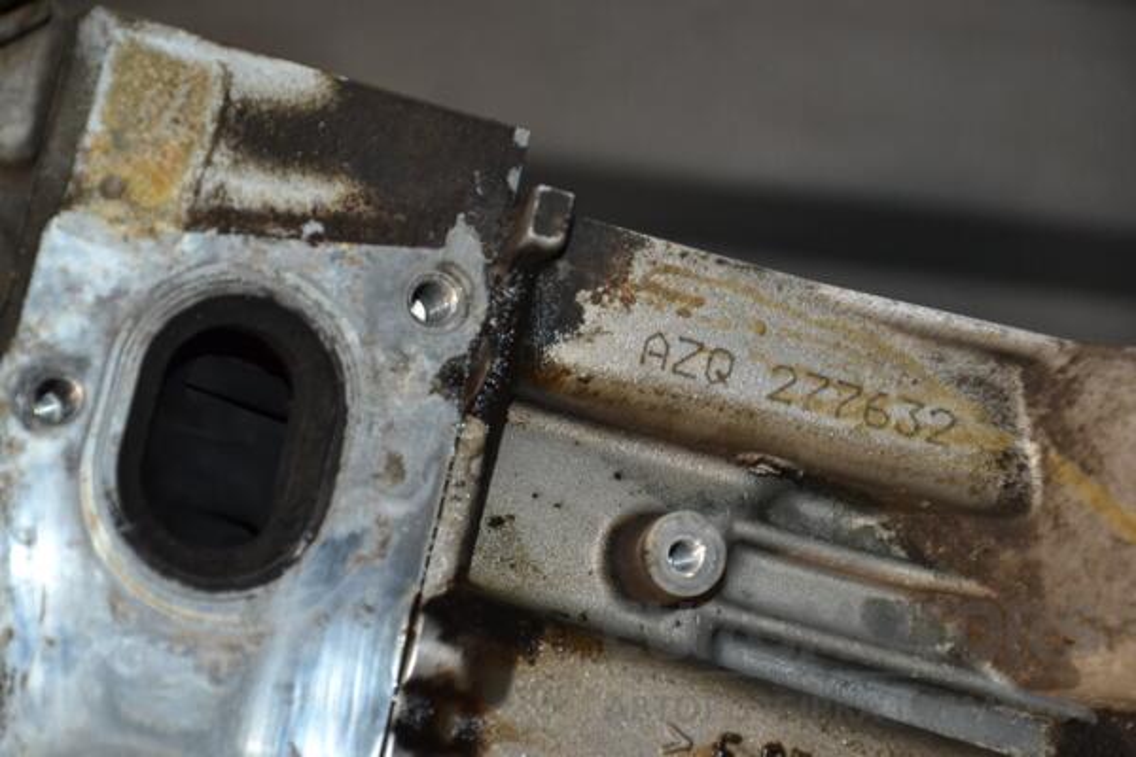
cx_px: 568
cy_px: 378
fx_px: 4970
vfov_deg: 8.7
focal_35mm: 158
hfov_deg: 13.0
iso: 800
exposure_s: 1/60
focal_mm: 105
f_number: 5.6
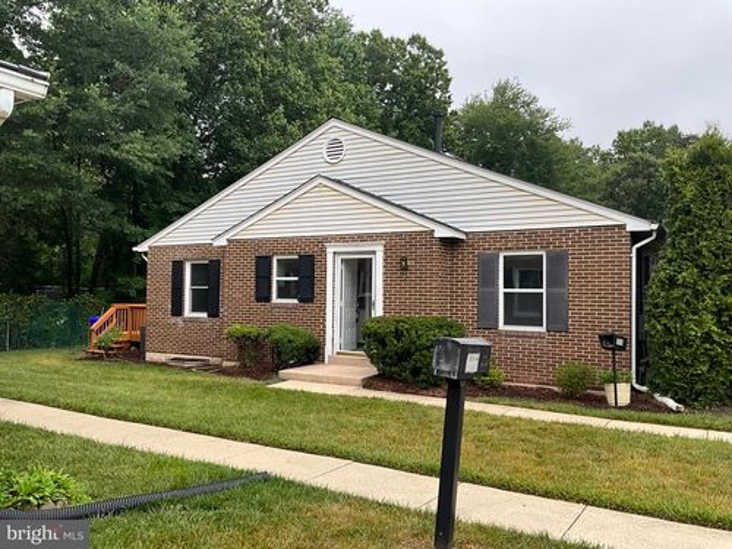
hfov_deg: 61.7
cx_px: 366
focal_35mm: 29
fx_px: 613
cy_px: 274
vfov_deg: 48.2
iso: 32
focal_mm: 3
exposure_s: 1/122
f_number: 1.8
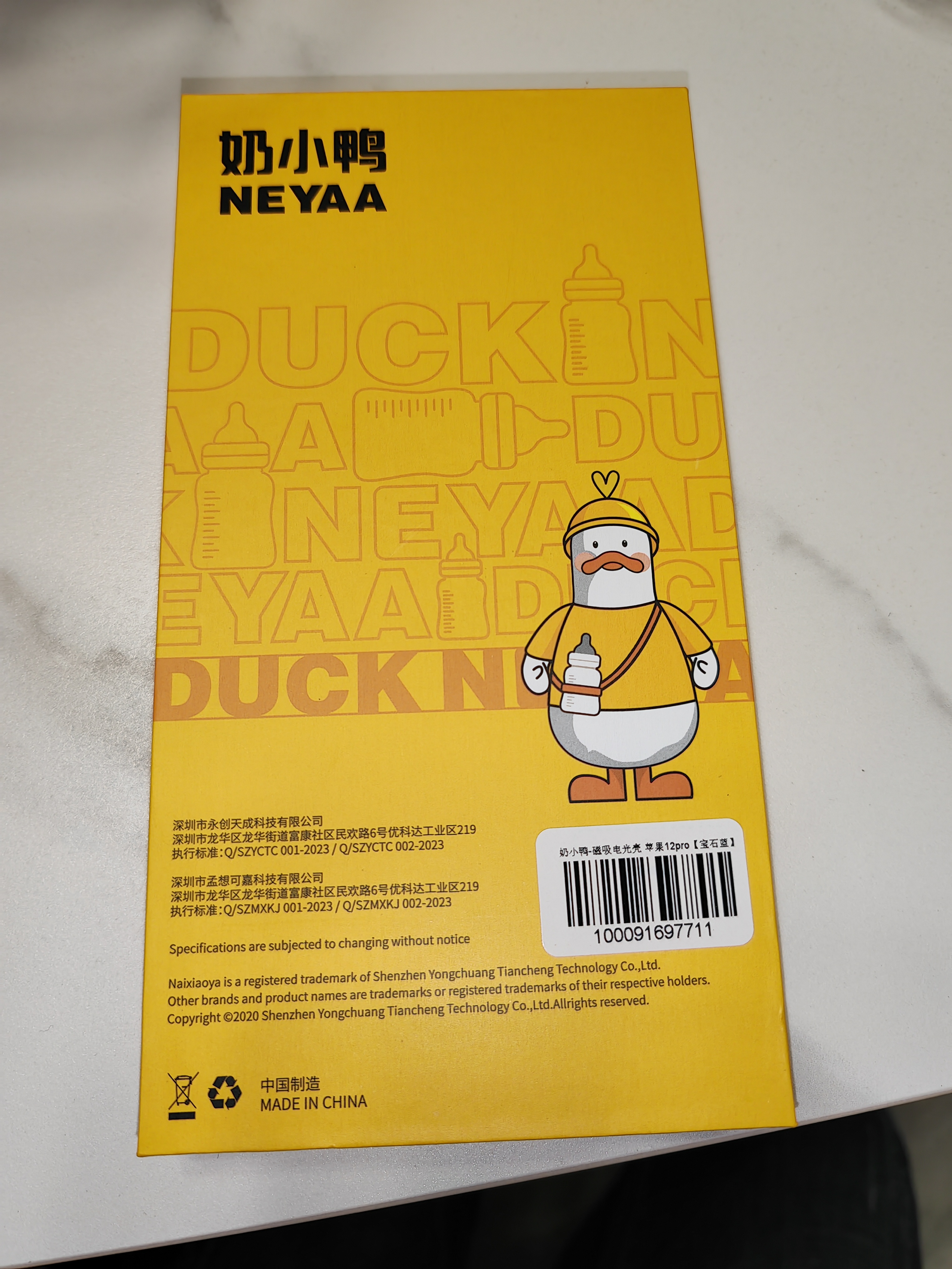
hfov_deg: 51.4
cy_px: 634
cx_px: 476
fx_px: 990
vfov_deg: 65.3
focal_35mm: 27
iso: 500
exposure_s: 1/100
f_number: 1.9
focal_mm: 6.12
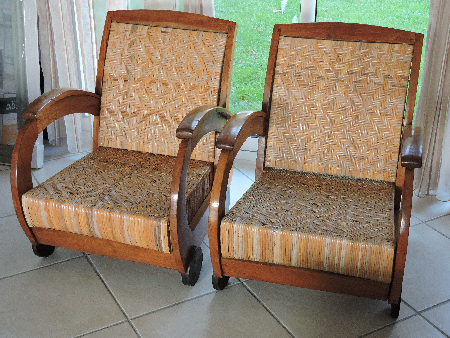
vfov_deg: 26.6
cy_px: 169
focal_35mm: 55
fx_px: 715
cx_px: 225
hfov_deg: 34.9
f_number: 4
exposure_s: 1/30
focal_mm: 9.9
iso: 400
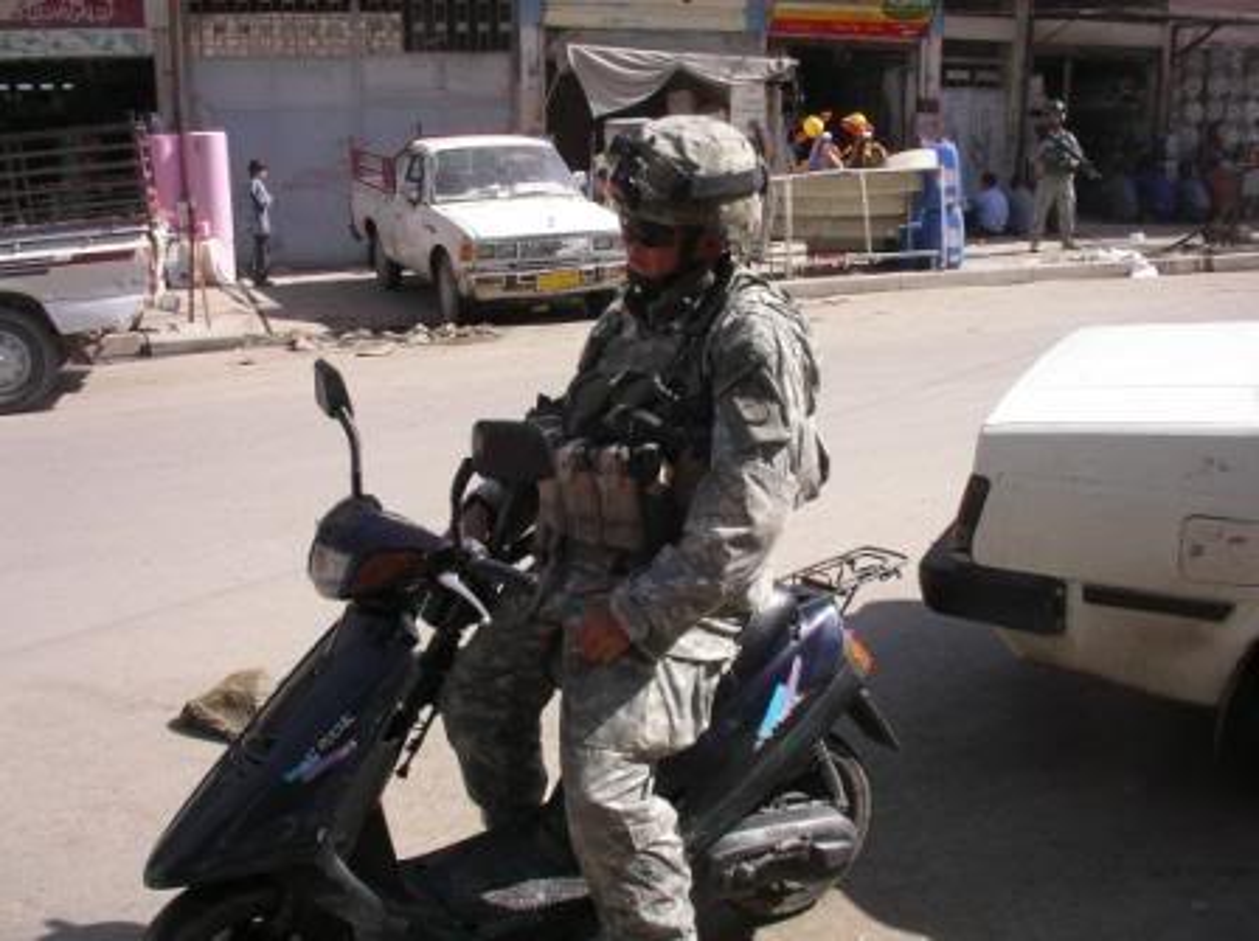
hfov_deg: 50.2
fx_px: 1344
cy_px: 470
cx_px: 630
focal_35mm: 37
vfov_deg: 38.6
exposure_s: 1/125
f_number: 6.9
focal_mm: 5.7
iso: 50
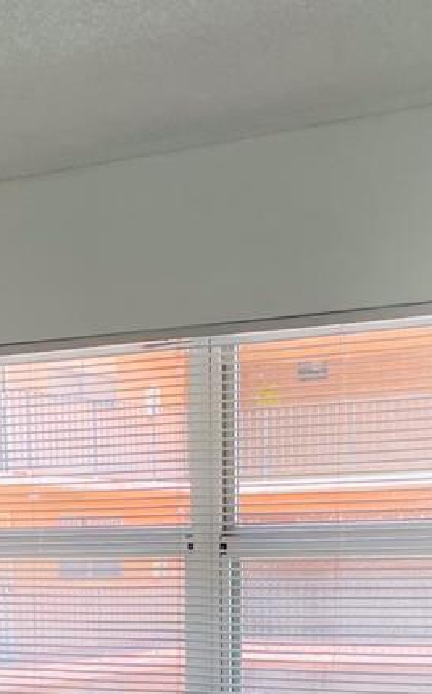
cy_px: 788
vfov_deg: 24.7
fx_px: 1453
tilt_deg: -7.6
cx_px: 205
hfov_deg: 16.9
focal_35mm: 77
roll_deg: +1.4
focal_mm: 4.2
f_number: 1.6
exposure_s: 1/120
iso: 32
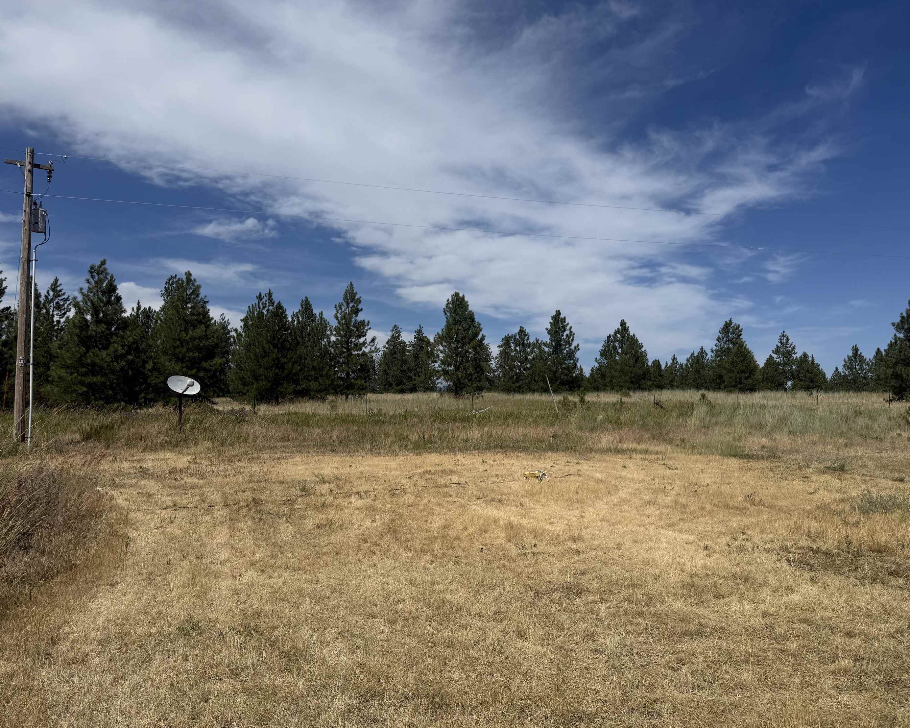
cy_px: 368
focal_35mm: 26
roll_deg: -0.6
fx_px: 700
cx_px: 478
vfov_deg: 54.9
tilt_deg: +3.8
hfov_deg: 66.0
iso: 80
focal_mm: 6.76
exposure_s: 1/10309
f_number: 1.78
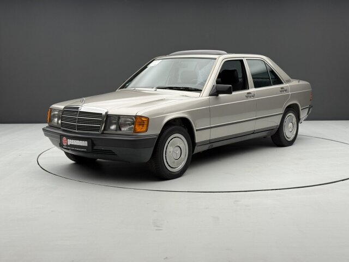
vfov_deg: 30.3
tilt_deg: -7.8
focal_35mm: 48
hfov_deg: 39.7
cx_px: 174
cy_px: 131
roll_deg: +0.1
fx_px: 484
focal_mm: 6.76
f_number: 1.78
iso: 100
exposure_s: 1/100
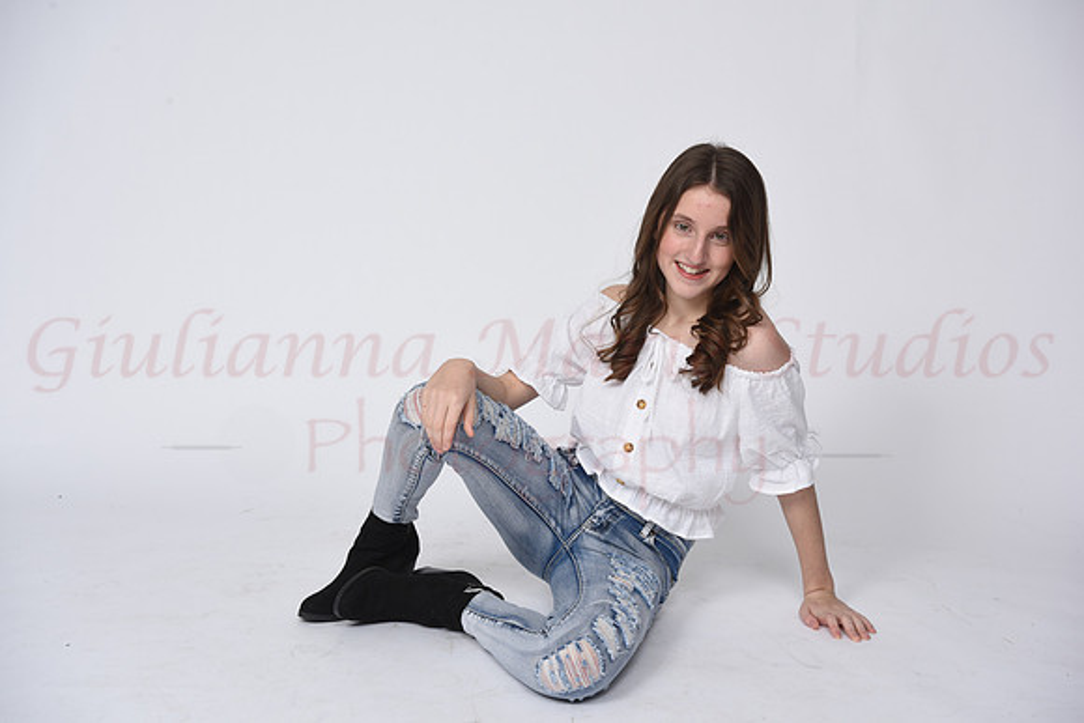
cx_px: 542
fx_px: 1506
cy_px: 362
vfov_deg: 27.0
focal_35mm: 50
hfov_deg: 39.6
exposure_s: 1/125
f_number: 9
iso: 160
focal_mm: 50
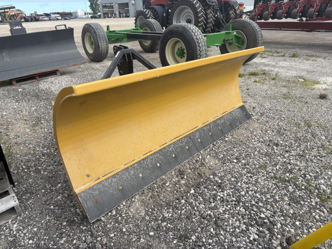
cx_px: 166
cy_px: 124
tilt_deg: -23.5
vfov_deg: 53.1
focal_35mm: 26
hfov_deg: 67.3
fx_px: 249
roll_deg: +2.4
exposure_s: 1/2105
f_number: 1.6
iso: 50
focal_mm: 5.96
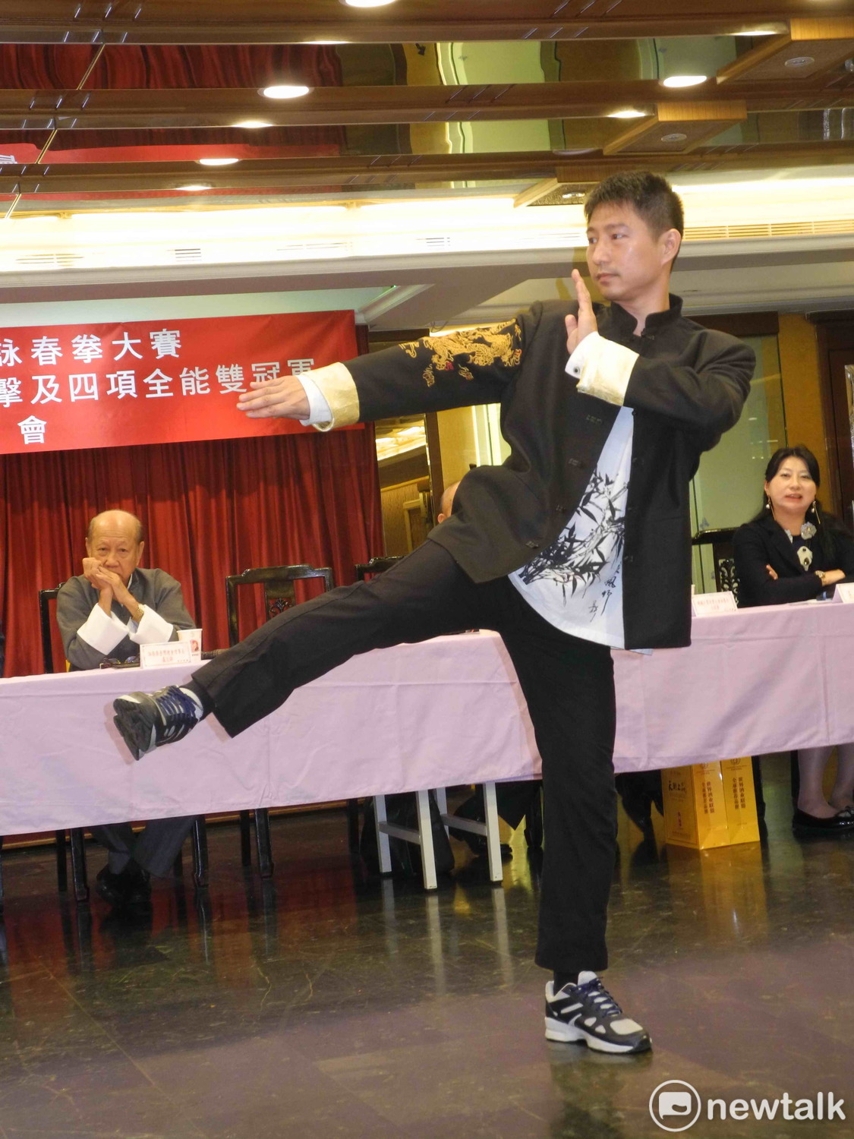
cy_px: 570
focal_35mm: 68
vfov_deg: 28.6
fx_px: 2237
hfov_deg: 21.6
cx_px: 427
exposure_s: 1/30
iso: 400
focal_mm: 14.5
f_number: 4
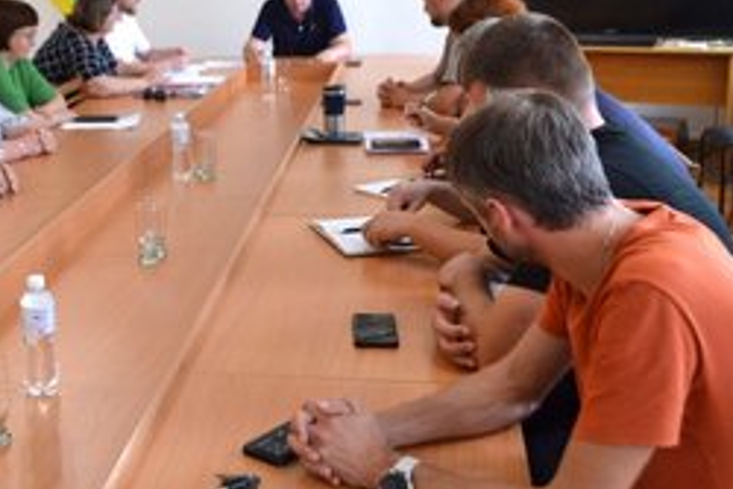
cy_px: 133
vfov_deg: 27.8
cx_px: 202
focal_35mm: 48
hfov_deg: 40.2
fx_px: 978
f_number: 3.8
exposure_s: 1/40
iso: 400
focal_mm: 20
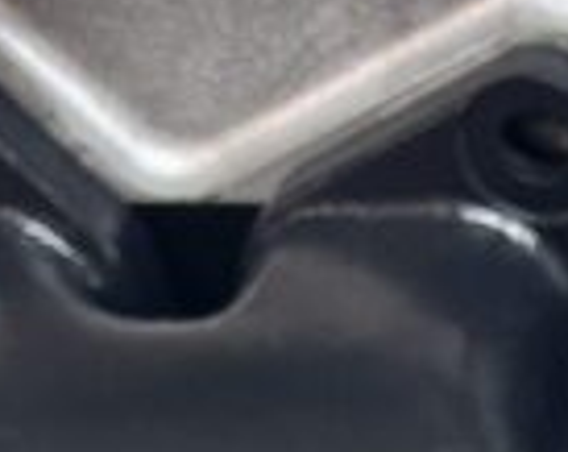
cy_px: 1128
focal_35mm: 190
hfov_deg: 9.6
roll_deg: -8.5
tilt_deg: -41.3
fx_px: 3187
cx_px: 1082
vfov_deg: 7.5
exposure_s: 1/60
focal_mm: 5.7
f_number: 1.5
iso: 200
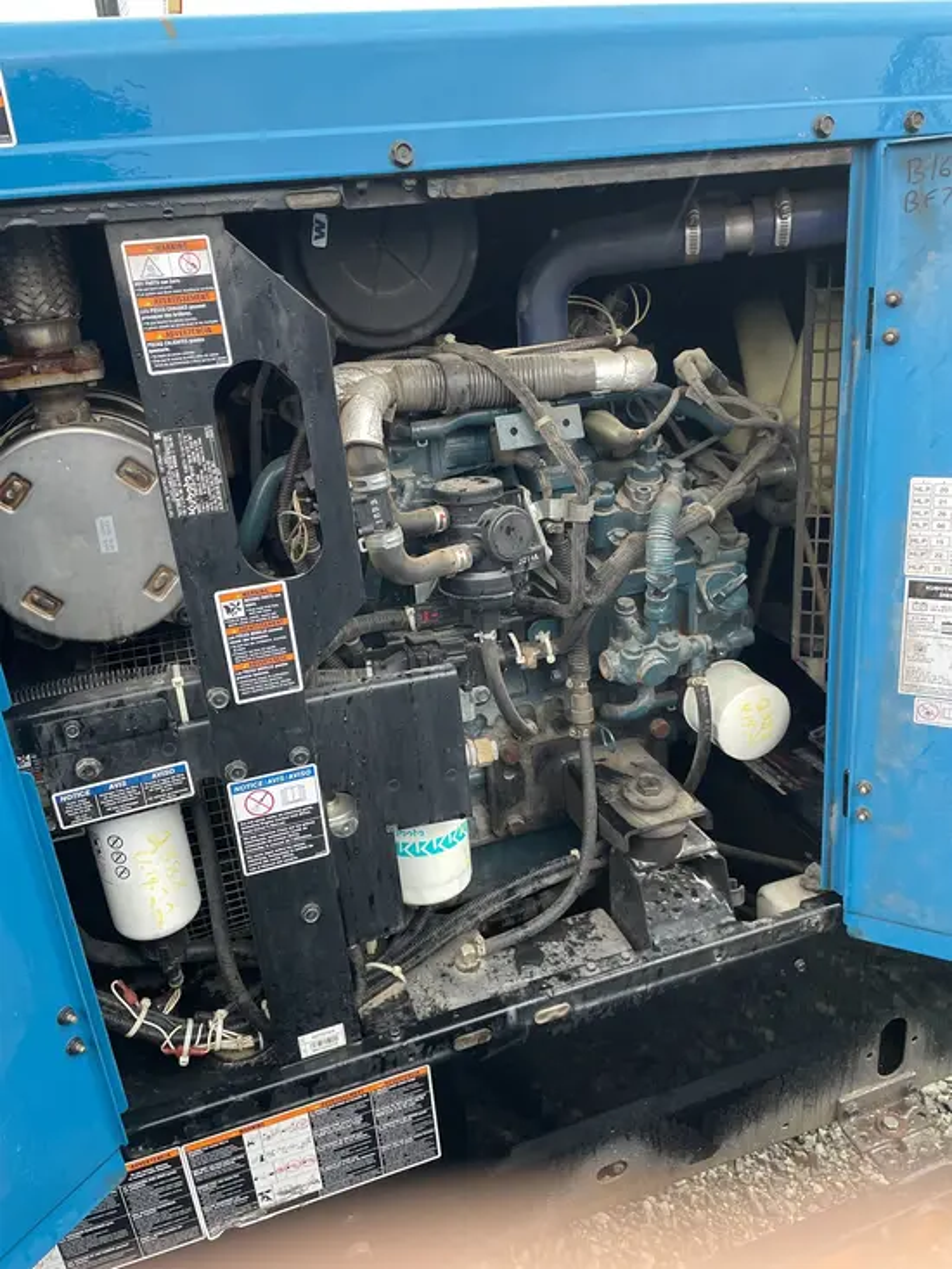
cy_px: 634
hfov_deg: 53.1
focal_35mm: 26
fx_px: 953
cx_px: 476
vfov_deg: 67.3
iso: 200
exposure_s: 1/60
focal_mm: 4.2
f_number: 1.6
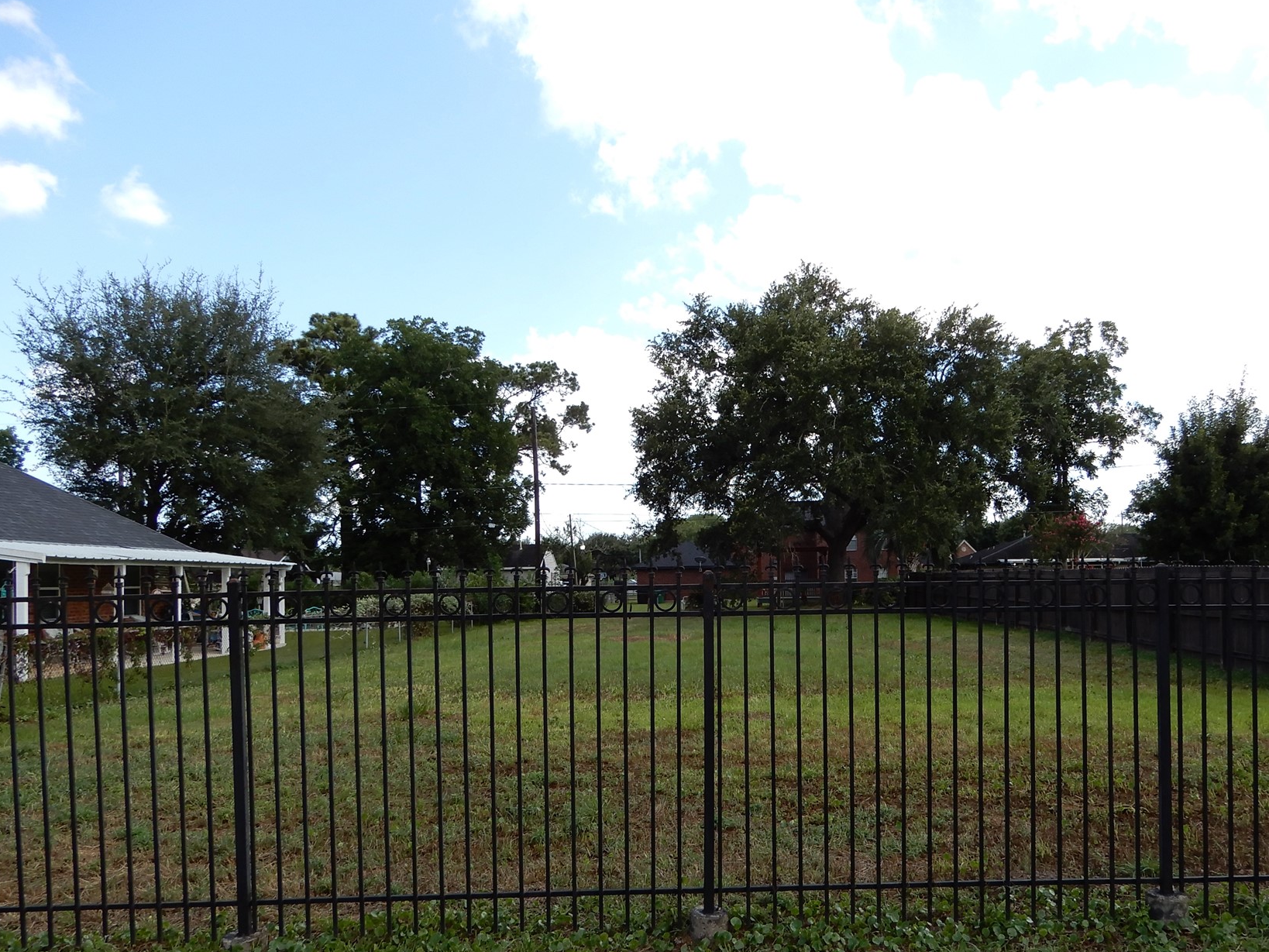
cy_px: 547
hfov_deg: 59.4
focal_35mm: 30
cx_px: 765
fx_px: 1100
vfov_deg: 46.7
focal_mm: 4.3
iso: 80
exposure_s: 1/400
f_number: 3.4
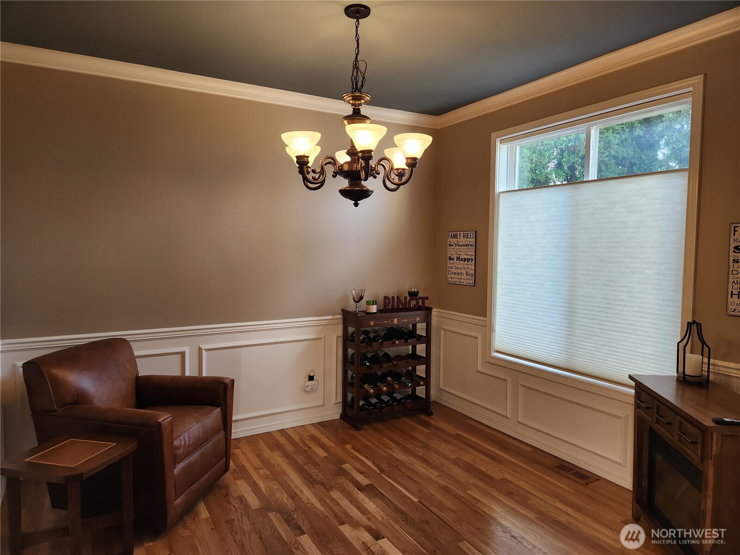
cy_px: 278
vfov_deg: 58.9
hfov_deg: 73.9
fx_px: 492
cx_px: 370
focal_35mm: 23
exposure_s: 1/120
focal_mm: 5.4
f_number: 1.8
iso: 125
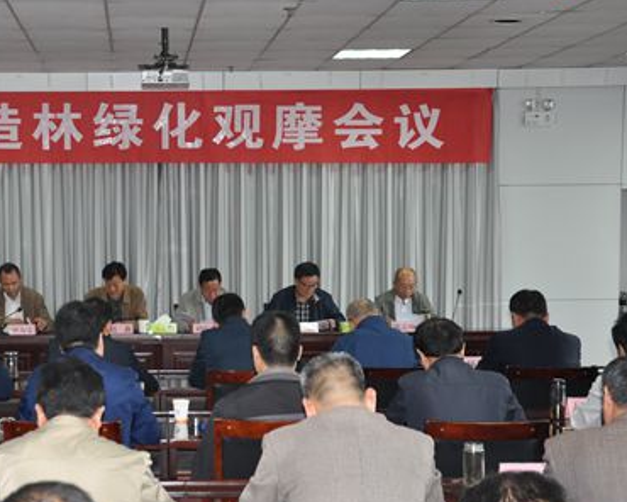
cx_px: 163
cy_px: 294
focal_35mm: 73
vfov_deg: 21.0
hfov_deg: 25.8
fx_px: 1355
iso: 800
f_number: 4.2
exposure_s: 1/60
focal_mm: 32
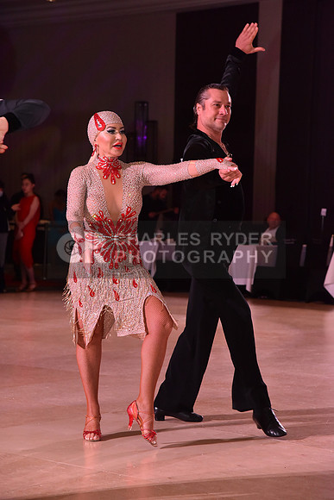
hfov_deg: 14.4
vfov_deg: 21.5
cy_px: 250
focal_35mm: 95
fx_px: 1321
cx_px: 167
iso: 2500
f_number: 6.3
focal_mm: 95
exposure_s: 1/320
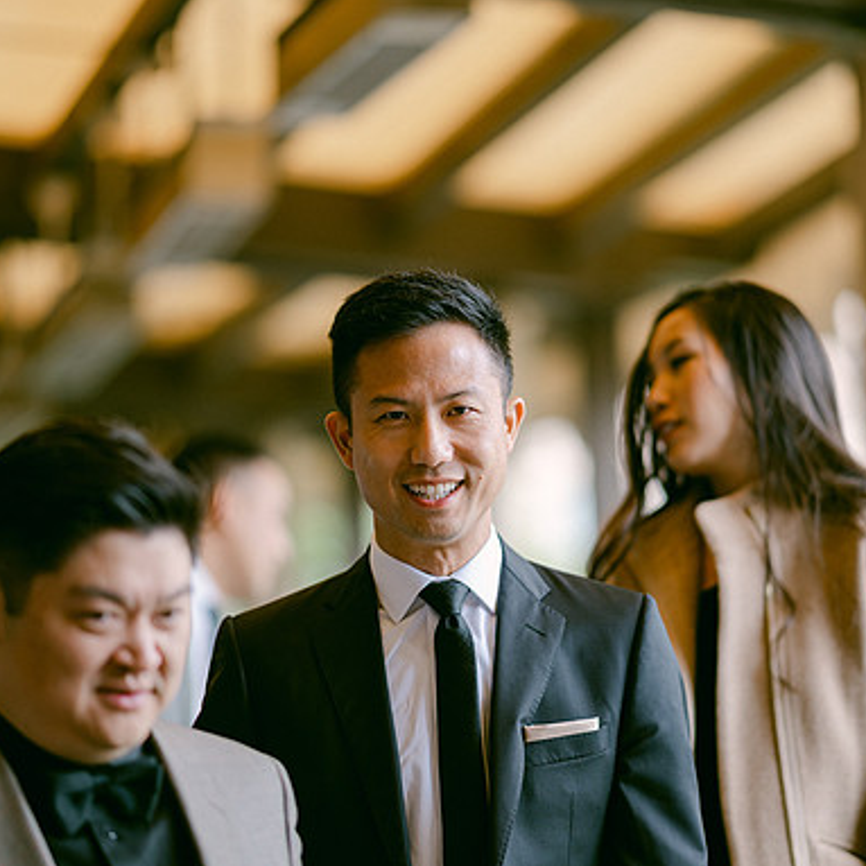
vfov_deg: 12.7
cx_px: 448
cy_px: 433
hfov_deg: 12.7
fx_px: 3906
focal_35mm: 138
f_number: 1.4
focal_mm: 105
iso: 200
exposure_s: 1/1000
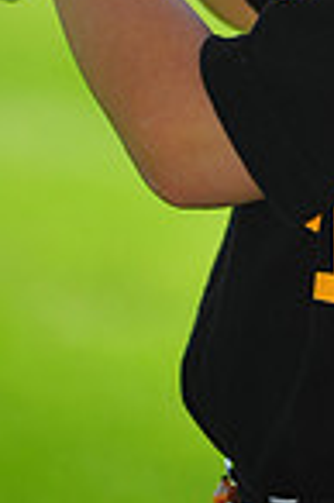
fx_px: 11047
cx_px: 410
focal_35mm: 792
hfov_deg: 1.7
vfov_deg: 2.6
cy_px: -427
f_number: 4
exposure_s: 1/1000
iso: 200
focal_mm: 200
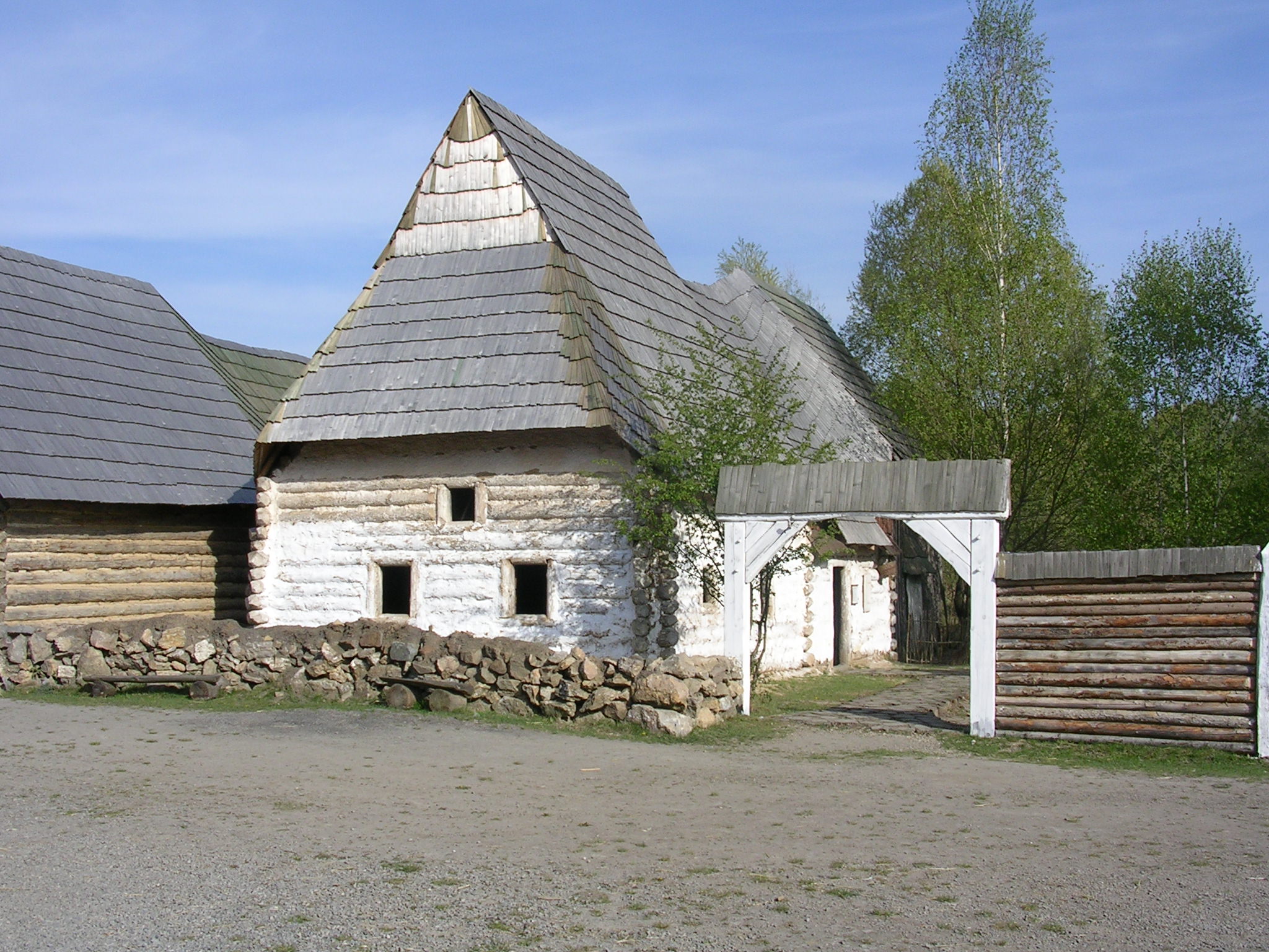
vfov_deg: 37.7
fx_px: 1393
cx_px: 634
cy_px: 476
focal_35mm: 38
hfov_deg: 49.0
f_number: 5.6
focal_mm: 5.8
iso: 50
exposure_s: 1/371
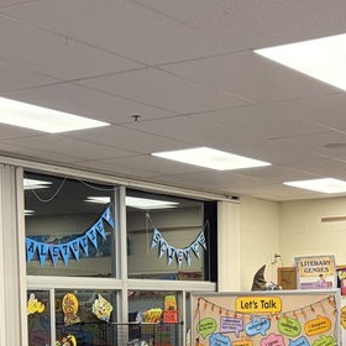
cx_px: 194
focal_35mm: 84
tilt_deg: -3.7
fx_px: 950
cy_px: 372
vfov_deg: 19.8
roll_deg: +1.2
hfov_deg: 20.6
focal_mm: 5.96
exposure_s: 1/60
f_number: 1.6
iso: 100
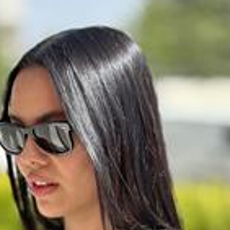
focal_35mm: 124
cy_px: 249
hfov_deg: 14.1
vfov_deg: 13.8
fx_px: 932
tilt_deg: -6.5
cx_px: 91
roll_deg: +0.2
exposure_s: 1/2809
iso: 80
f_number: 1.78
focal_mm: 6.86
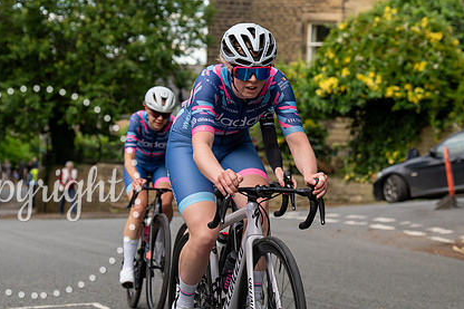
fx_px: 1391
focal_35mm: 108
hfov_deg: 18.9
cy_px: 110
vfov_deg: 12.7
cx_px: 244
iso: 500
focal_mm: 70
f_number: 4
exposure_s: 1/500
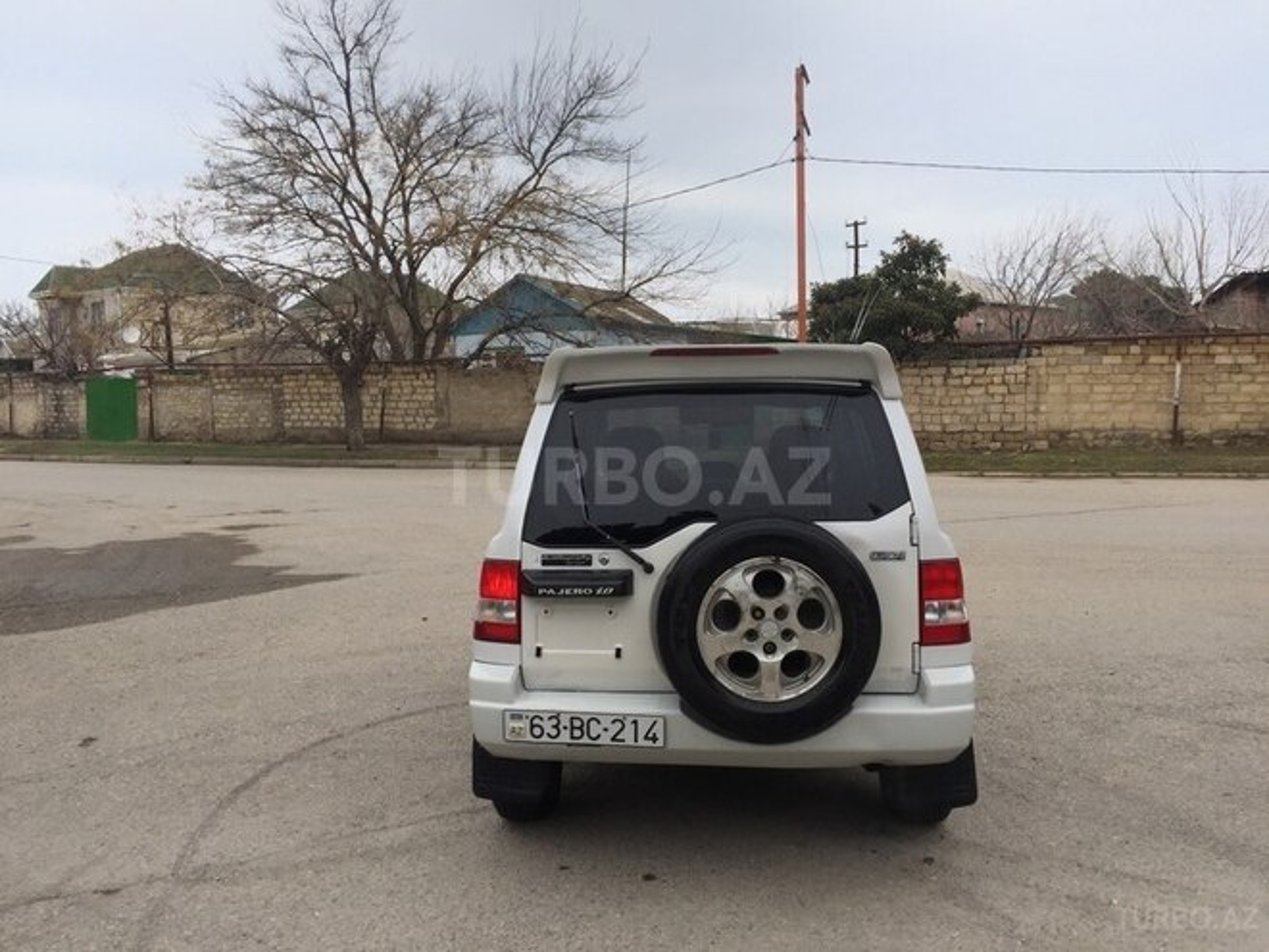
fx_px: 1063
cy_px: 476
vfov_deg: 48.2
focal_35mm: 29
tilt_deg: -3.7
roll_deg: +0.7
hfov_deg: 61.7
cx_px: 634
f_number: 2.2
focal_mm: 4.15
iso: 32
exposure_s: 1/898
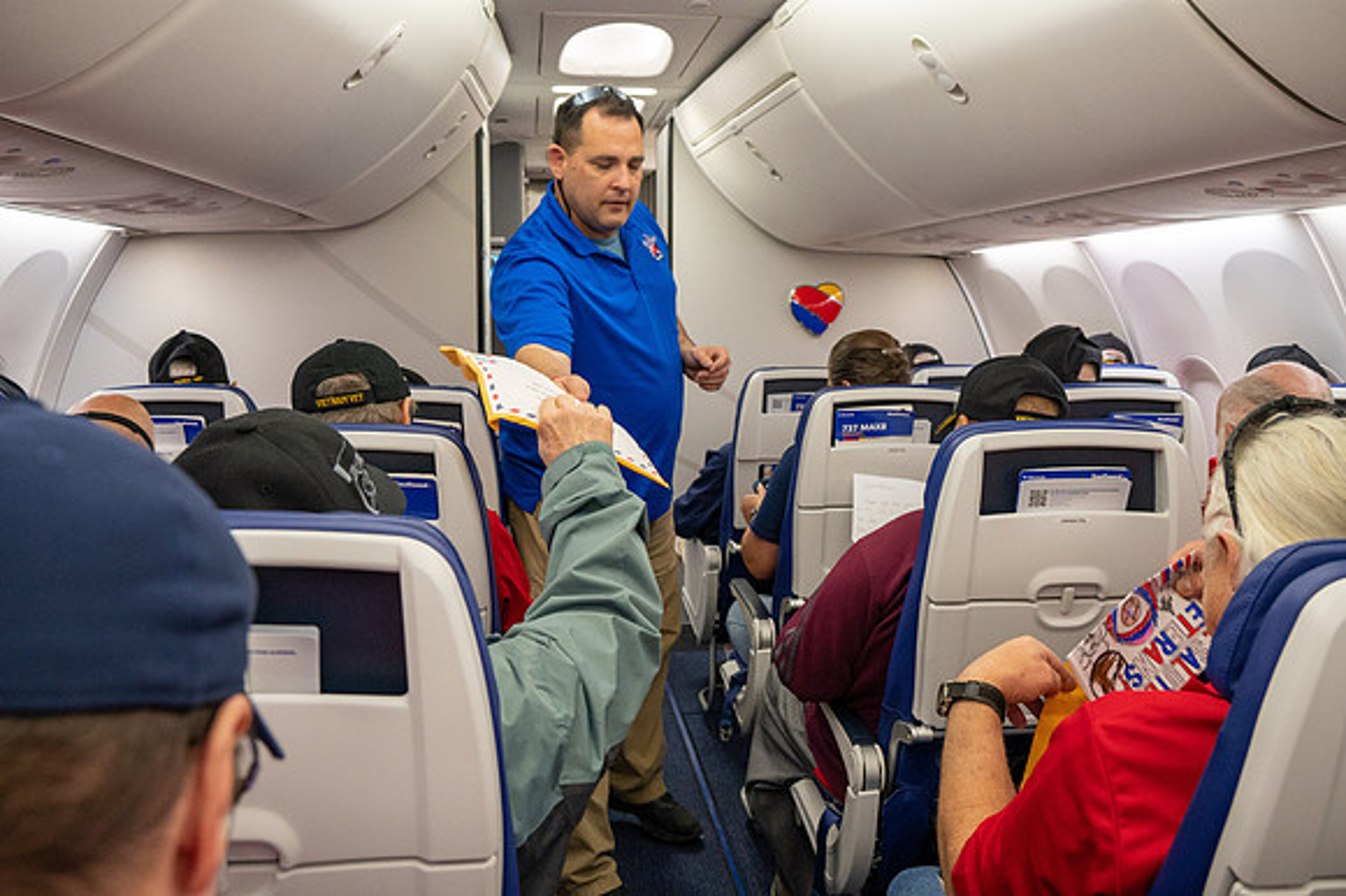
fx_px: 1233
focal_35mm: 33
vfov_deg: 39.9
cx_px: 673
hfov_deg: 57.3
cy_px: 448
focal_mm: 33
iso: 4000
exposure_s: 1/60
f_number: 6.3
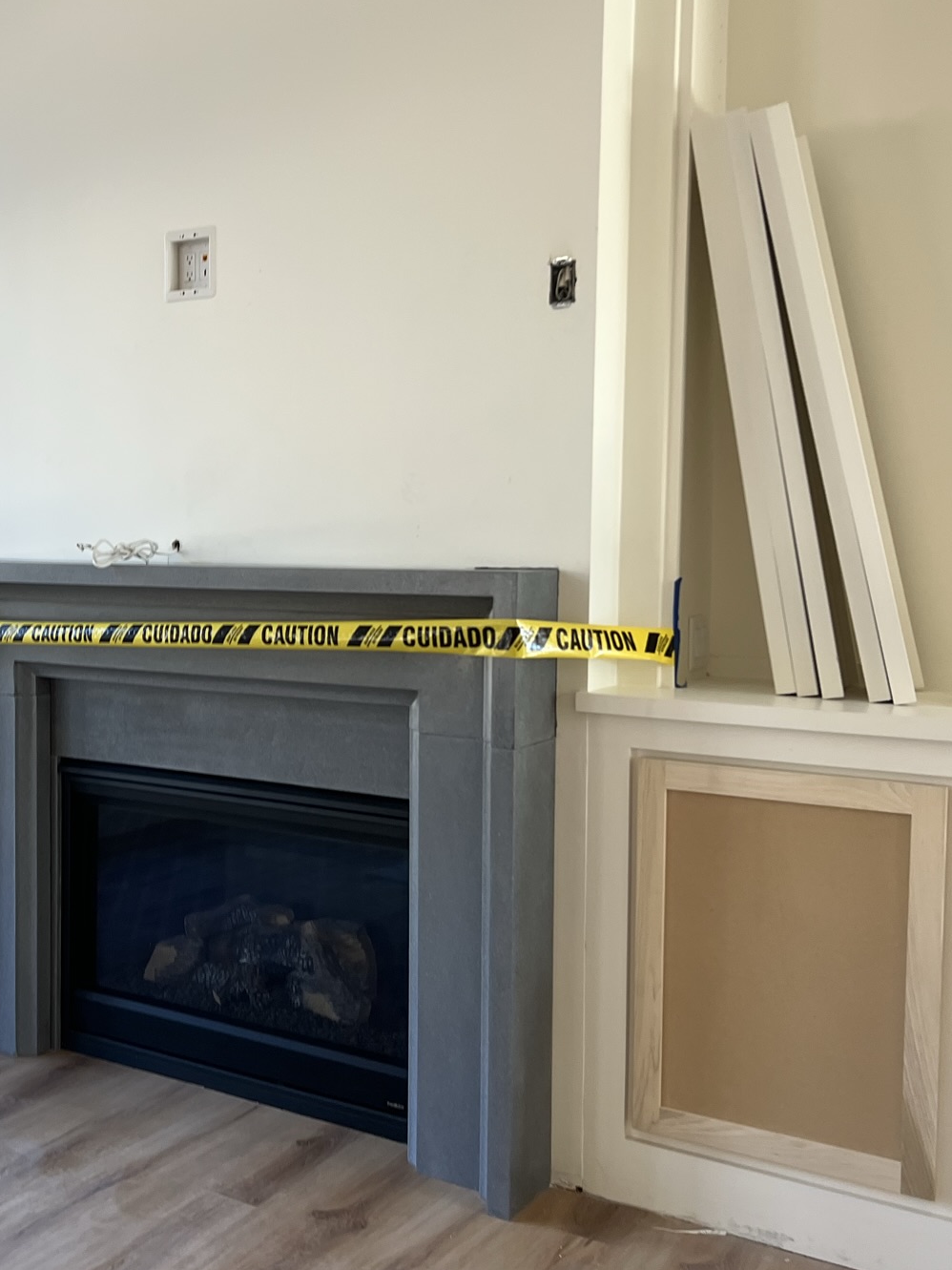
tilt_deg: -4.4
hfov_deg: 35.1
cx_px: 229
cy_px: 637
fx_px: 1467
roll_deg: -1.6
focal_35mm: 40
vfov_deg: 46.8
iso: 125
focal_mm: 5.7
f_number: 1.5
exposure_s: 1/120
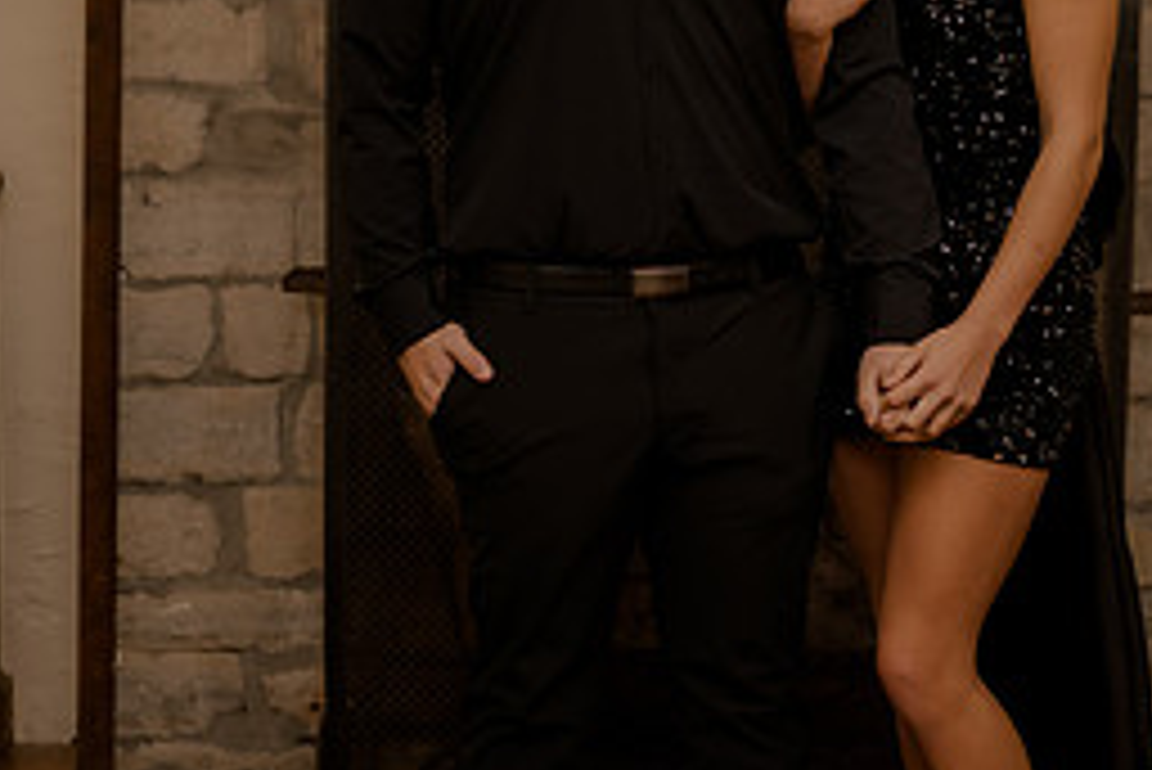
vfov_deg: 12.0
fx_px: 3650
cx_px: 716
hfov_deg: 17.9
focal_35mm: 114
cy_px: 250
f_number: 1.4
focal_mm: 50
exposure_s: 1/200
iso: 320
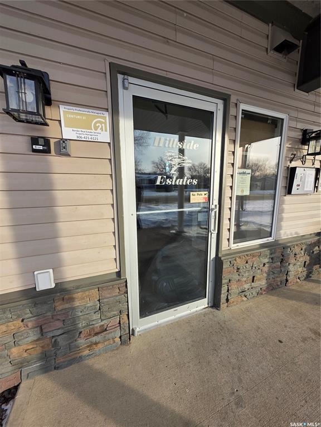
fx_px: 161
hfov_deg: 89.9
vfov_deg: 106.2
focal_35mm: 13
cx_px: 160
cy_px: 214
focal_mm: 2.2
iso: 40
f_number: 1.9
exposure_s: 1/541
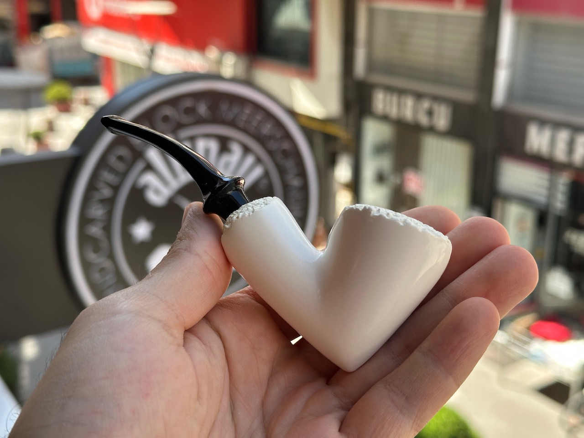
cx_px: 292
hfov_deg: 39.7
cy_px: 219
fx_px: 810
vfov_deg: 30.3
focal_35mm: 48
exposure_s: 1/541
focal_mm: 6.86
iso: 64
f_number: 1.78
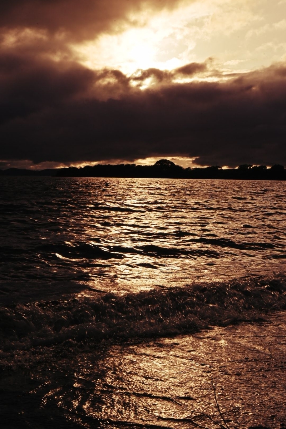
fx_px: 626
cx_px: 143
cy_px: 214
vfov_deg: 37.9
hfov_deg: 25.8
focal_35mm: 52
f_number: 36
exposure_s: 1/160
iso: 125
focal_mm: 35
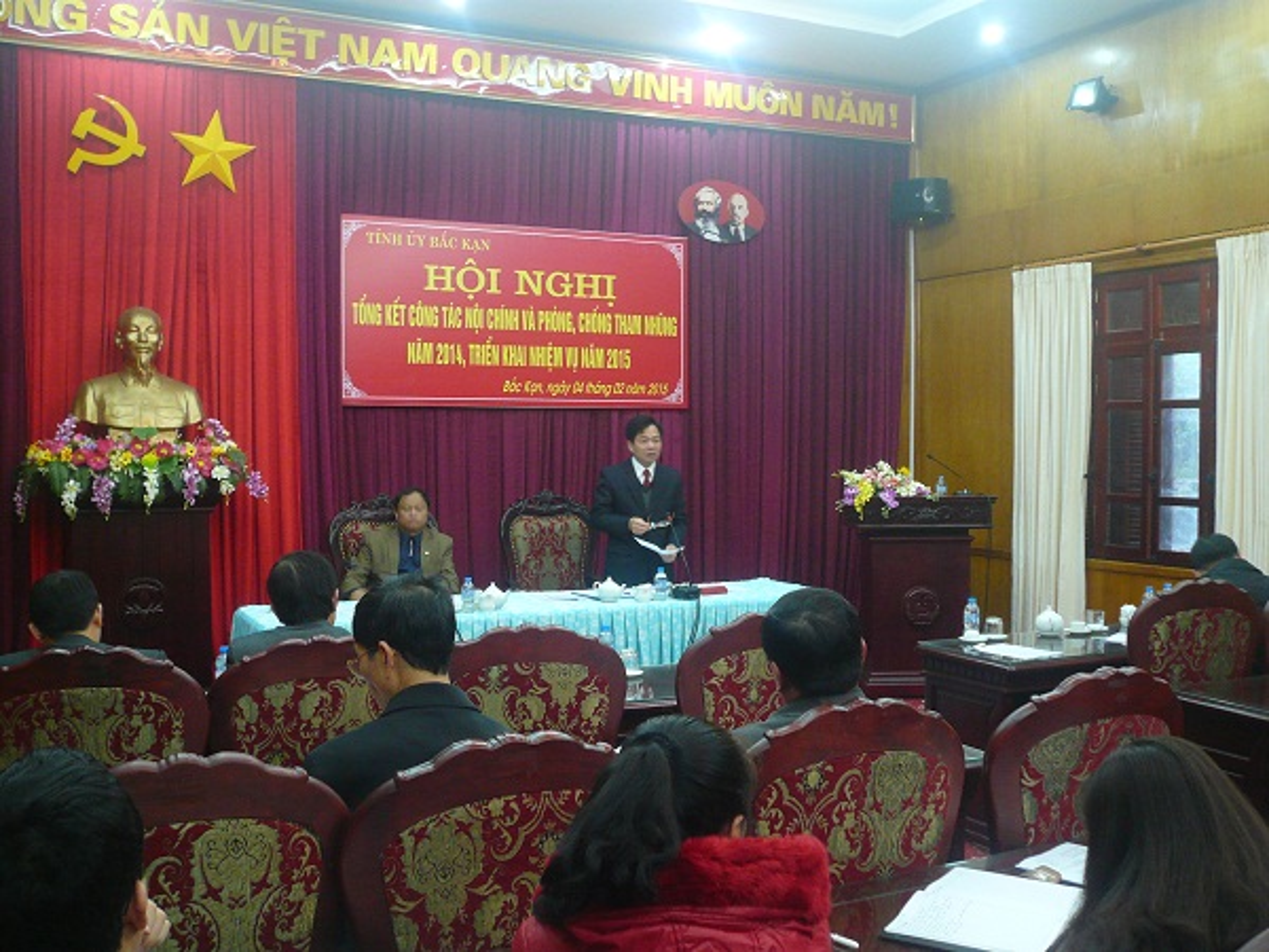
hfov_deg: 52.6
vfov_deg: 40.7
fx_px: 1283
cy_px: 476
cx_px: 634
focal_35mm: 35
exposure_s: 1/8
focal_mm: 5.7
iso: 200
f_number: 3
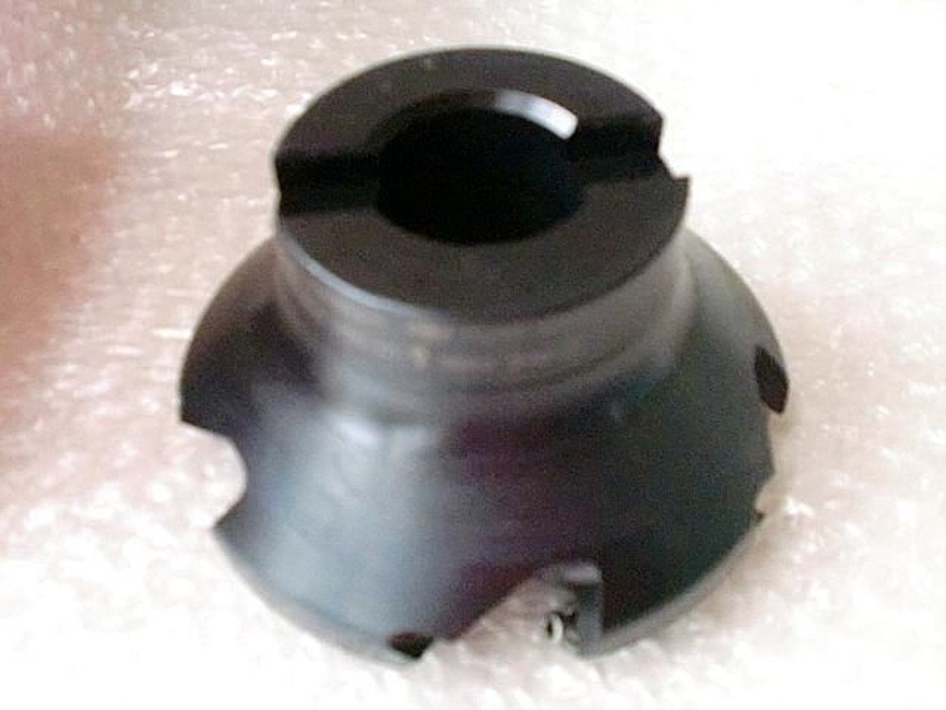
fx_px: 956
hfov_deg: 52.6
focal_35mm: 35
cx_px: 473
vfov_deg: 40.7
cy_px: 355
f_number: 3.1
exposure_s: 1/50
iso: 1600
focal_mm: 6.3
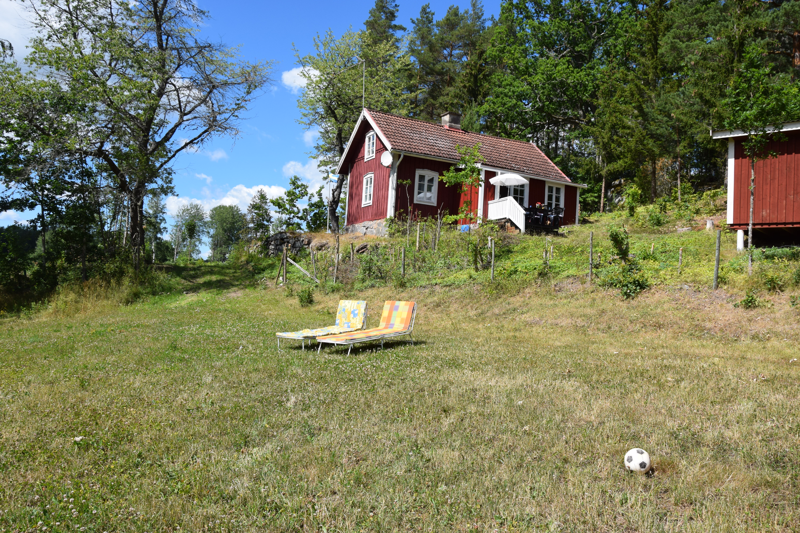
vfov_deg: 47.9
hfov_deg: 67.4
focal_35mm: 27
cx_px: 400
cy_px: 266
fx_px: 600
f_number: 9
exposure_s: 1/320
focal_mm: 18
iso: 200
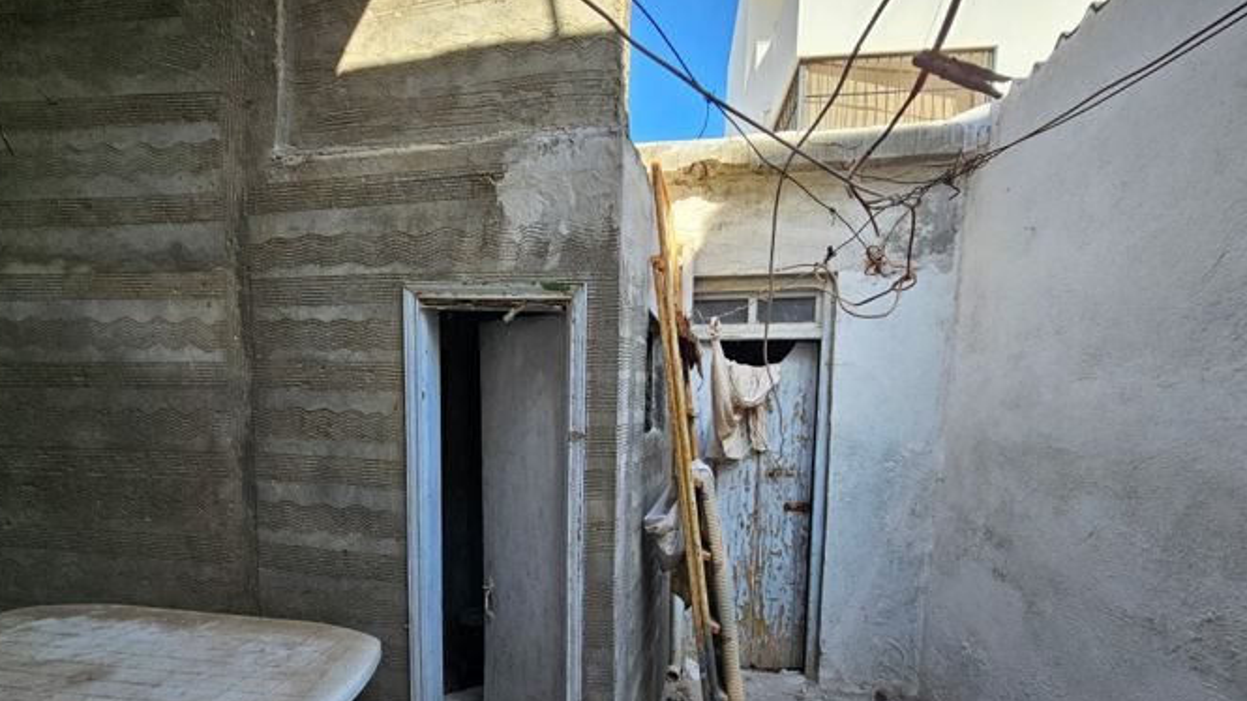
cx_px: 603
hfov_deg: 103.0
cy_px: 455
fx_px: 496
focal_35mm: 15
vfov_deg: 68.9
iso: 50
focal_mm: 2.2
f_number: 2.2
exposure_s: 1/338
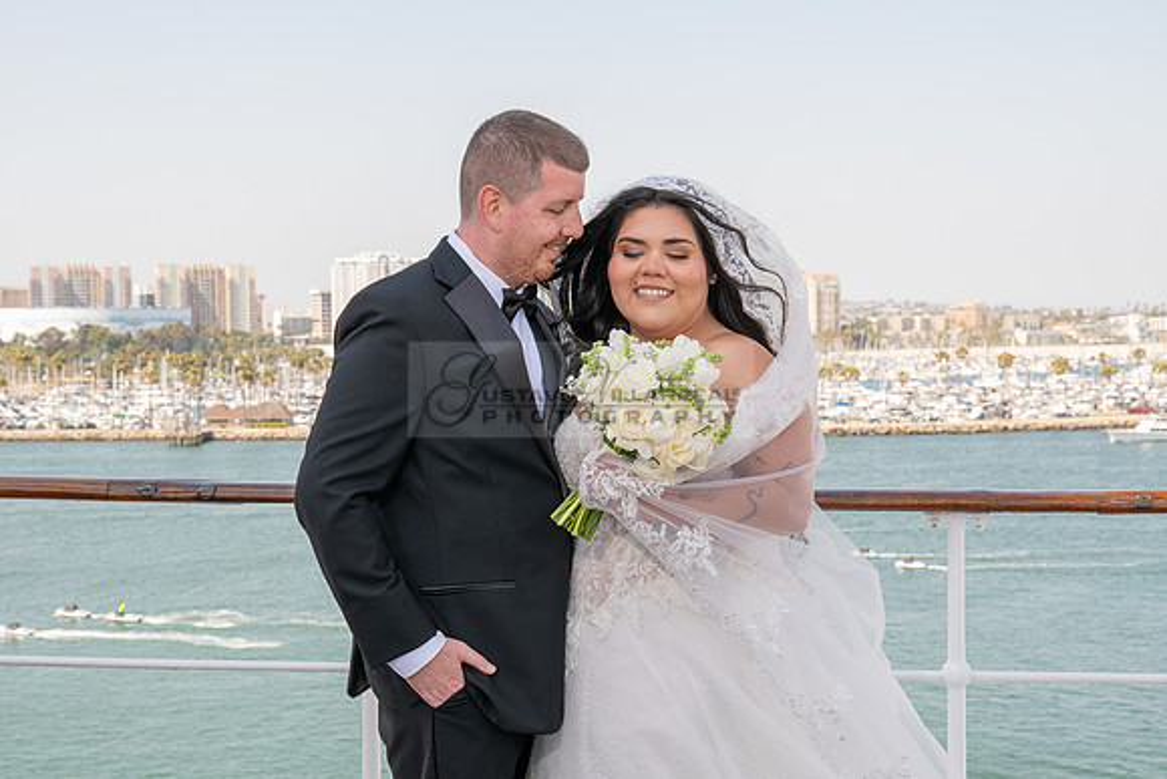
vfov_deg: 23.3
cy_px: 457
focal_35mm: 58
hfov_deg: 34.4
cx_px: 556
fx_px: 1887
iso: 200
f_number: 9
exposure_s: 1/200
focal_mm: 48
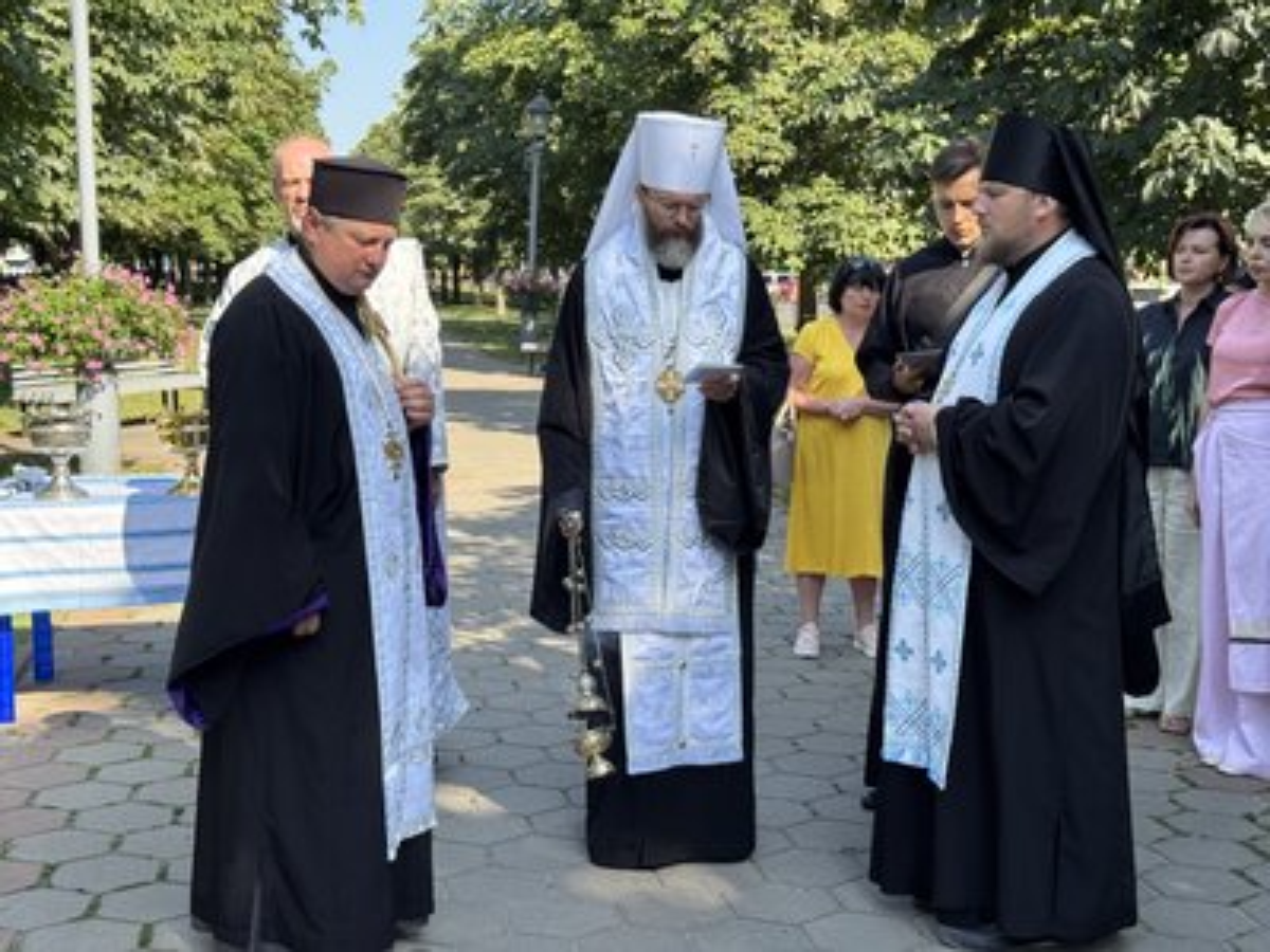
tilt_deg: -6.8
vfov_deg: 30.3
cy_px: 476
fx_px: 1761
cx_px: 635
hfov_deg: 39.7
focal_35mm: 48
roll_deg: -0.4
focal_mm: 6.76
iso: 64
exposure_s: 1/832
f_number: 1.78
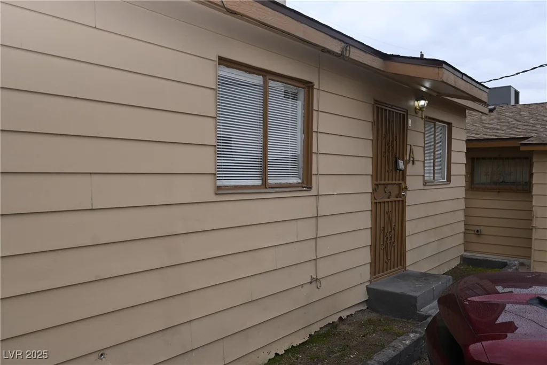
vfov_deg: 43.6
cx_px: 274
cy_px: 182
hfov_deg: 61.9
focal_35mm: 30
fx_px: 456
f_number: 5.6
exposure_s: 1/125
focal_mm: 20
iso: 100
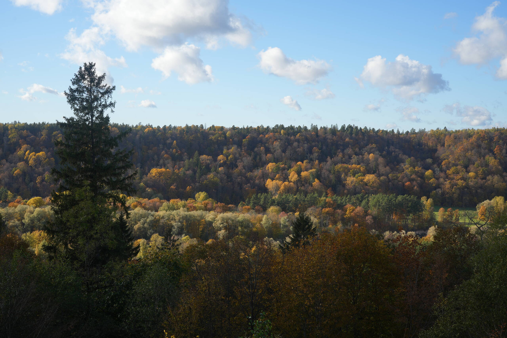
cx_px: 254
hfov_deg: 39.6
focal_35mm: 50
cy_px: 169
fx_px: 704
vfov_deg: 27.0
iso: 100
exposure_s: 1/80
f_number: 10
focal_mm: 50
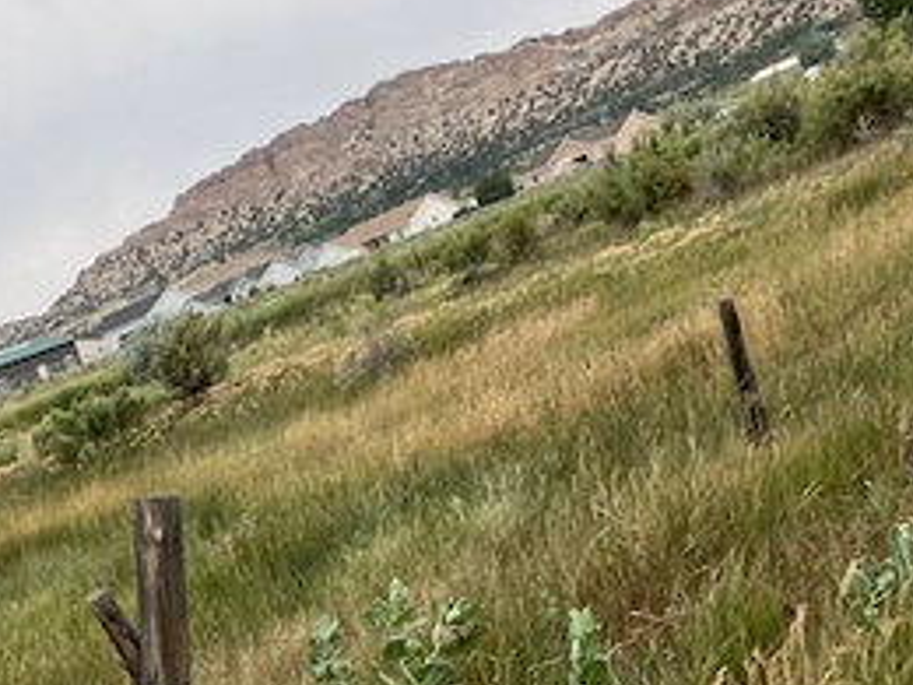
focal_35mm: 69
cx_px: 147
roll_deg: +20.5
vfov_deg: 20.8
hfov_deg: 27.4
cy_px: 646
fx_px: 1820
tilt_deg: -5.7
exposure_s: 1/852
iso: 20
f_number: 1.8
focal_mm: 3.99
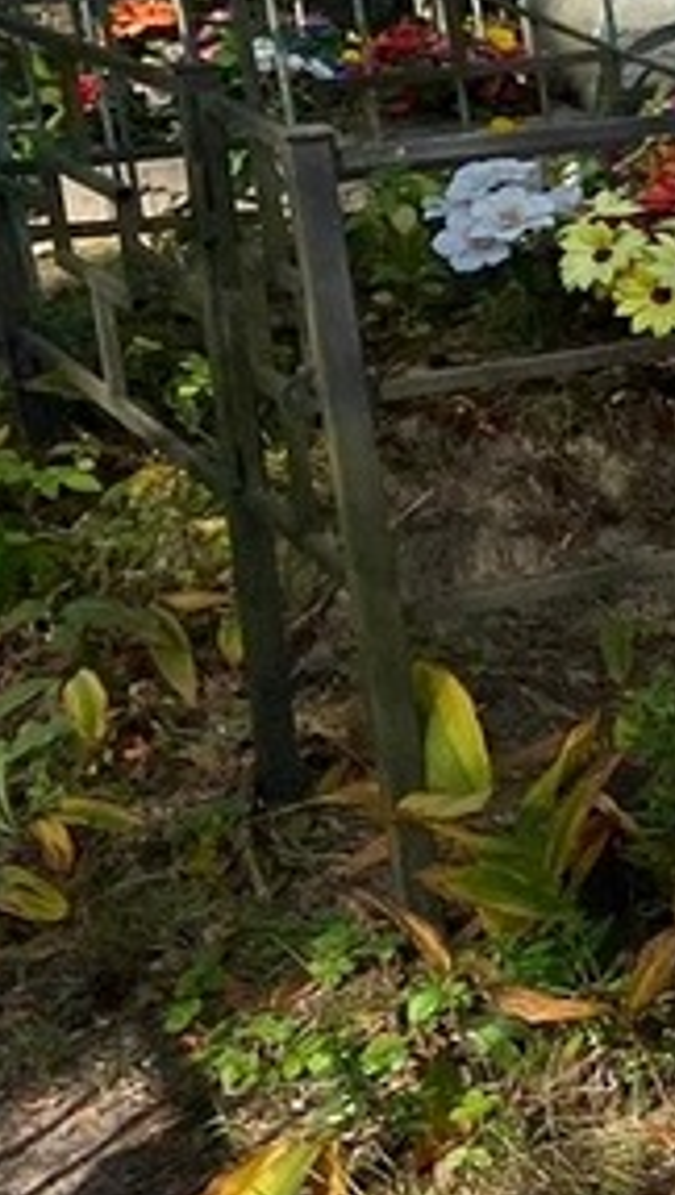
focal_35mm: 101
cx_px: 2125
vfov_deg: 21.1
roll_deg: +1.4
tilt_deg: -12.5
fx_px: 3205
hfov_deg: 9.2
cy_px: 437
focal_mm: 4.25
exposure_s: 1/1565
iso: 32
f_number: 1.8
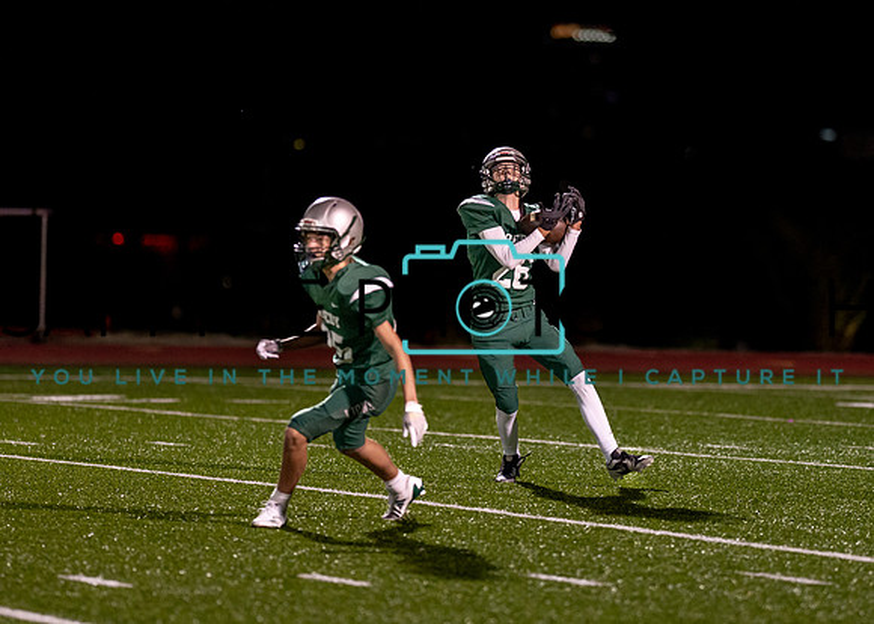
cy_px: 238
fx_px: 6368
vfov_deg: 5.6
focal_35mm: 257
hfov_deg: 7.9
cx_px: 520
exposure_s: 1/1250
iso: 1600
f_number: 1.8
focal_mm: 135
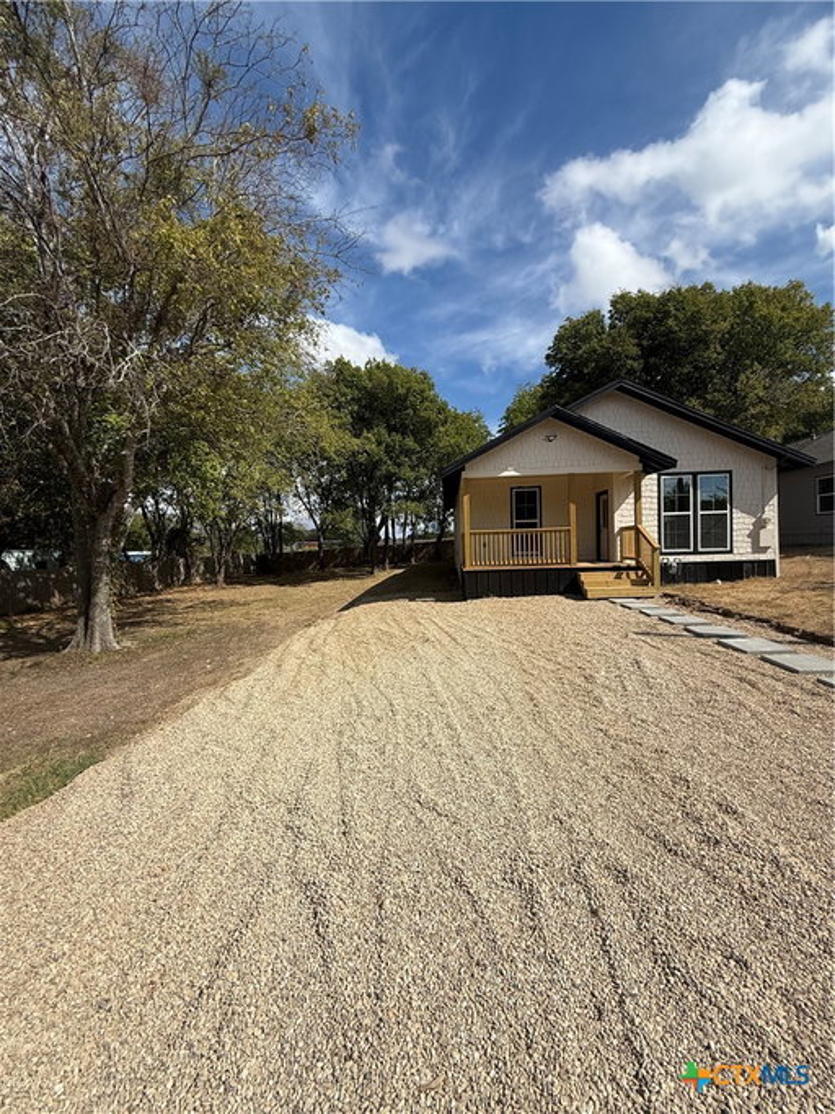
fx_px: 450
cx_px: 418
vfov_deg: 102.1
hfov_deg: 85.7
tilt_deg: -0.3
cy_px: 557
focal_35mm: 14
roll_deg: +2.3
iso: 50
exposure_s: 1/3663
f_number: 2.2
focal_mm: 2.22
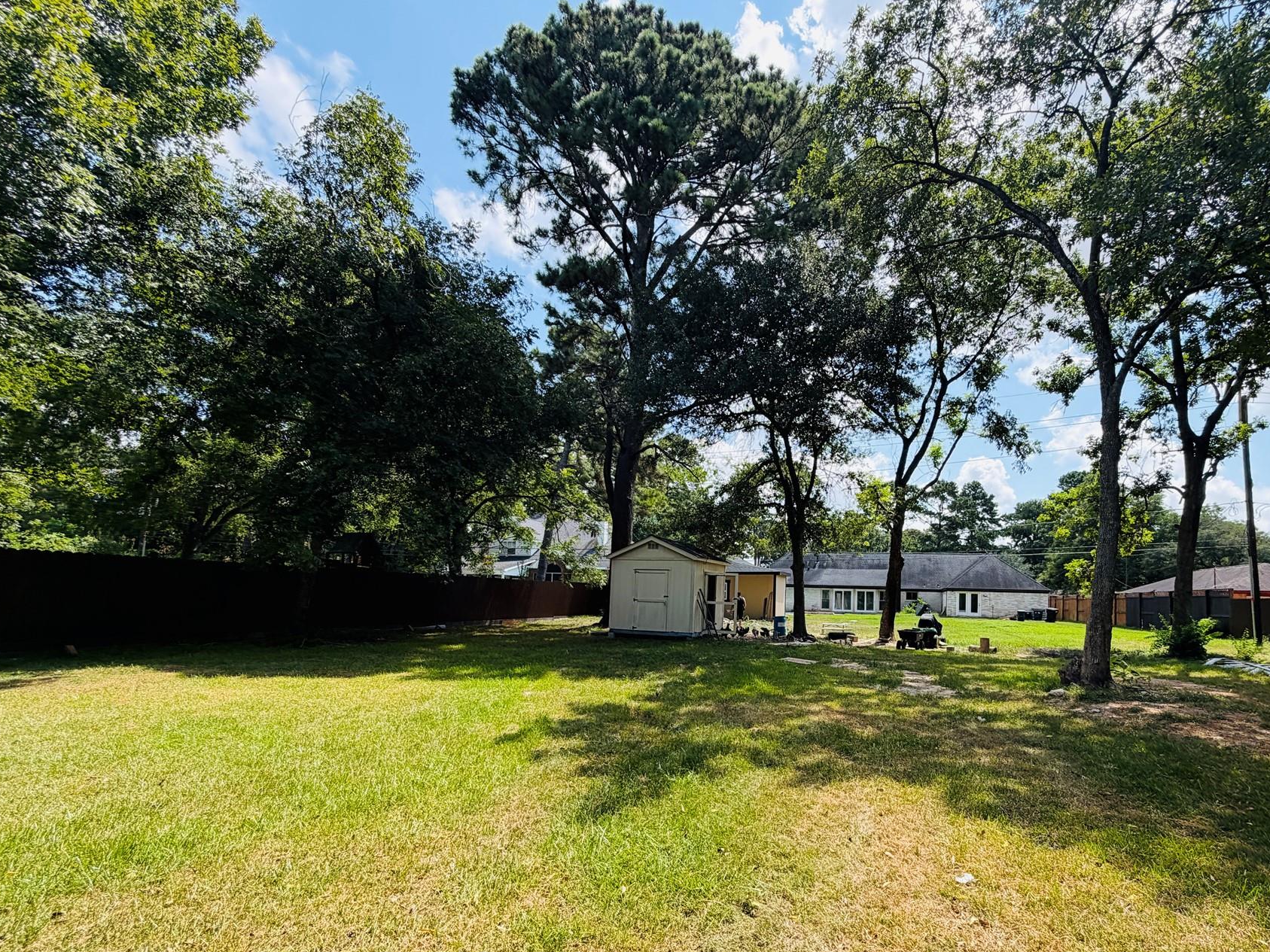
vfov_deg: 74.0
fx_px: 624
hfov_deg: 90.5
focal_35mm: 17
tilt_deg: +6.7
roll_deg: +0.4
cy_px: 566
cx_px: 723
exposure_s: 1/602
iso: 40
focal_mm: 2.22
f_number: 2.2
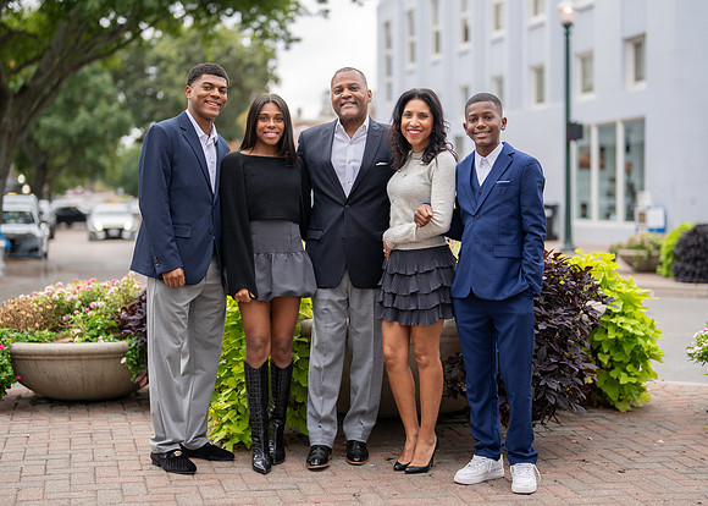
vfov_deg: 24.2
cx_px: 353
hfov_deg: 33.5
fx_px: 1177
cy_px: 237
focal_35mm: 59
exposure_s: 1/1600
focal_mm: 50
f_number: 1.2
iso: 100
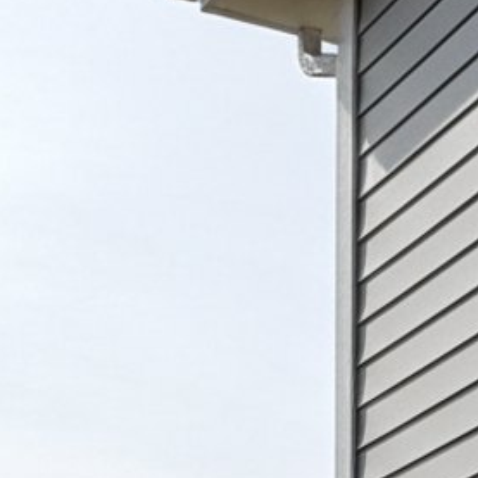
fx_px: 1375
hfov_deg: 17.3
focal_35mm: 88
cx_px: 759
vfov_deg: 15.5
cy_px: 970
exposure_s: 1/794
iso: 903
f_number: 1.8
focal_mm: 6.4
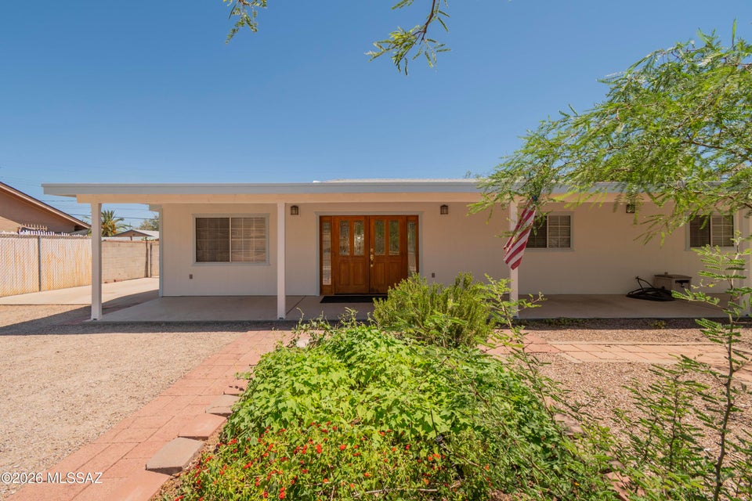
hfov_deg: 100.4
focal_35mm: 15
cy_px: 250
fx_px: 313
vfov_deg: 77.3
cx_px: 376
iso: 100
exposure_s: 1/125
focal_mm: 10
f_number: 10
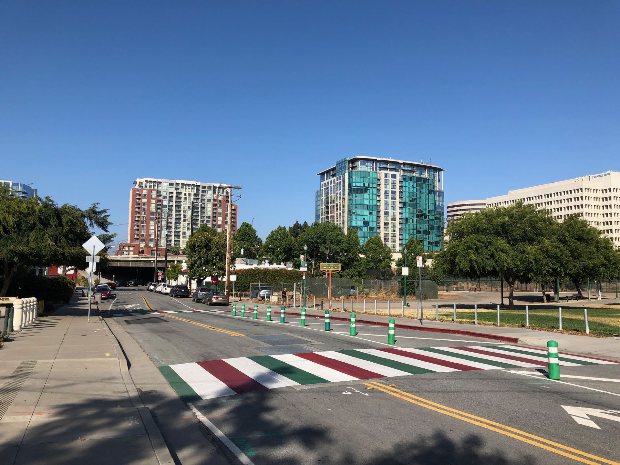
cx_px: 310
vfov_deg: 49.7
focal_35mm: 28
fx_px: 502
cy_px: 232
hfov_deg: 63.4
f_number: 1.8
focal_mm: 3.99
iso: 20
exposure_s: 1/2288
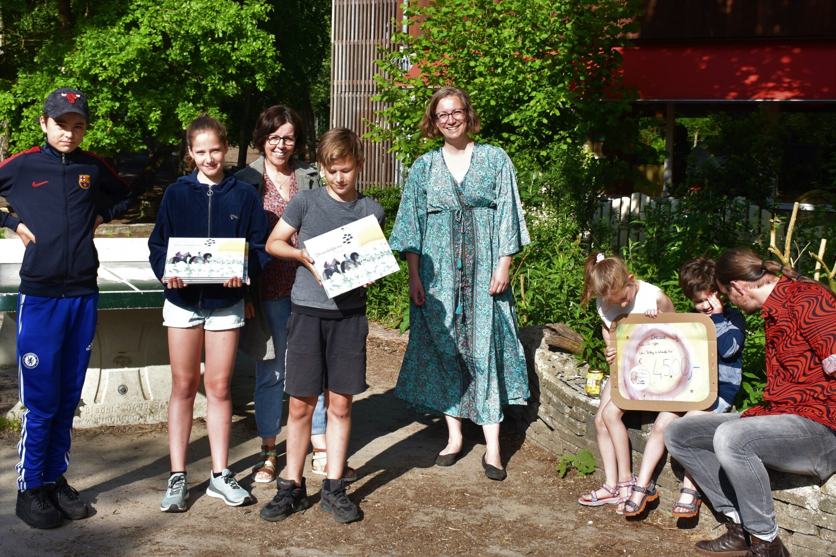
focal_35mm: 34
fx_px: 801
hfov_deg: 55.1
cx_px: 418
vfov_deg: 38.4
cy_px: 278
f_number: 10
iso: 200
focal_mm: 23
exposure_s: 1/400
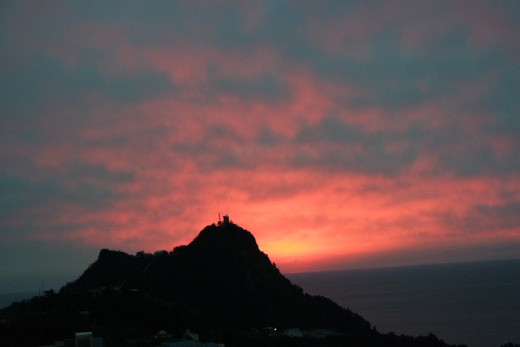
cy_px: 174
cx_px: 260
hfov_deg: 36.3
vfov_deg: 24.6
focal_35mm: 55
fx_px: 794
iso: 1600
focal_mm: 36
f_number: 5
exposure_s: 1/60
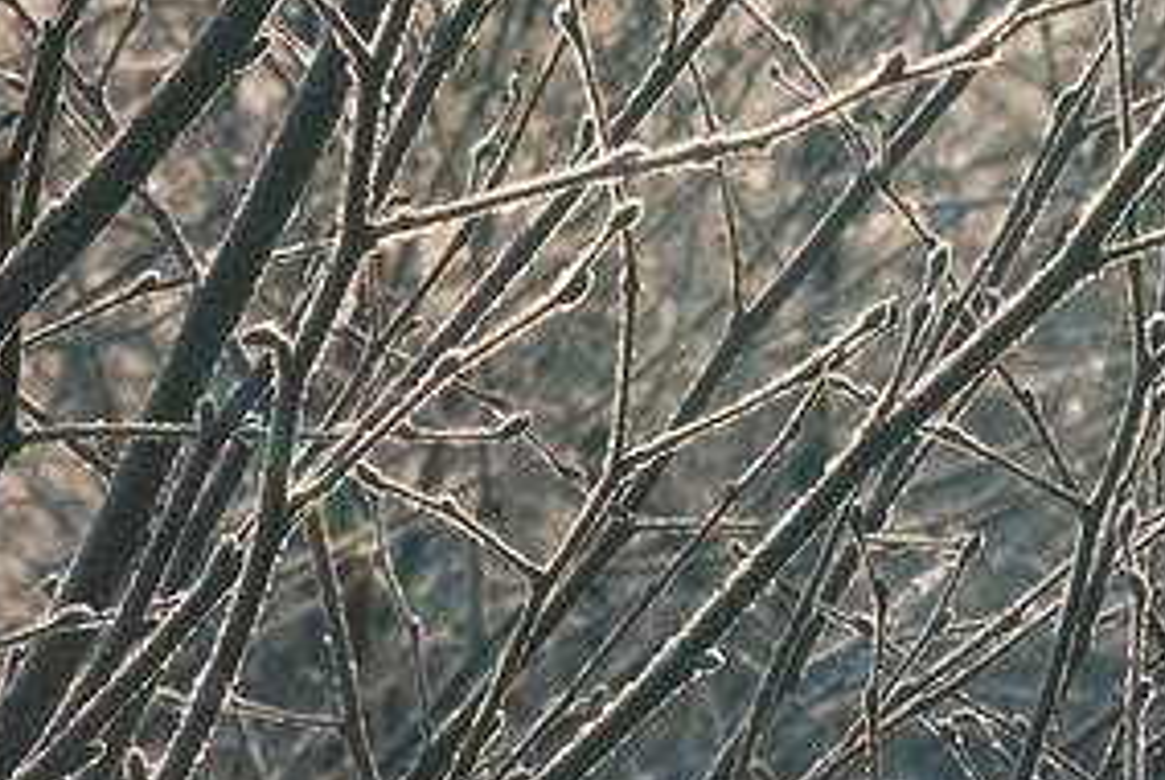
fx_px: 12763
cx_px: 1793
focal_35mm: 394
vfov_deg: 3.5
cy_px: -782
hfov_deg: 5.2
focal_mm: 46.6
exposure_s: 1/340
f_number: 11
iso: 640
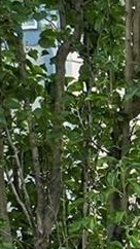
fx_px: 1281
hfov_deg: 5.1
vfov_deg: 10.6
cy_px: 397
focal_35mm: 194
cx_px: 686
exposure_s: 1/160
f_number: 4.5
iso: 100
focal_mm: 10.3
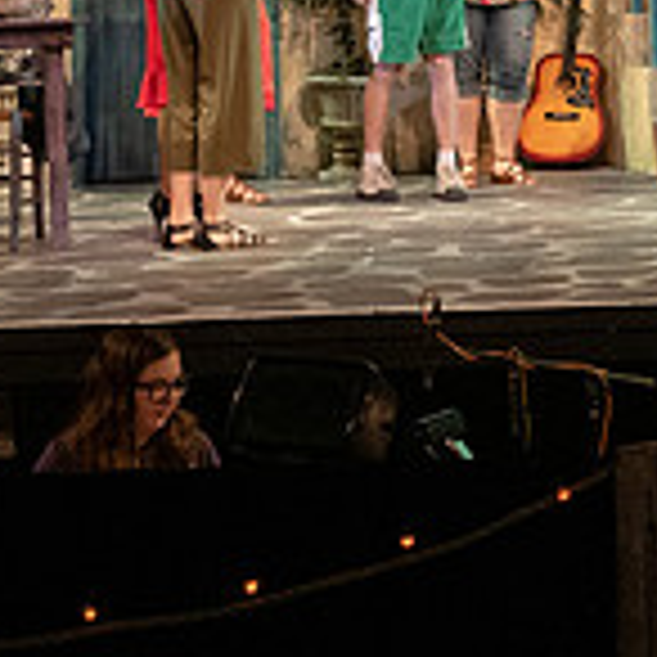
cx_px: 914
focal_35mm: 149
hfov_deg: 11.4
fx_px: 3199
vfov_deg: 11.5
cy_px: -164
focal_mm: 44
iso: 3200
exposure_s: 1/320
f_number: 3.5
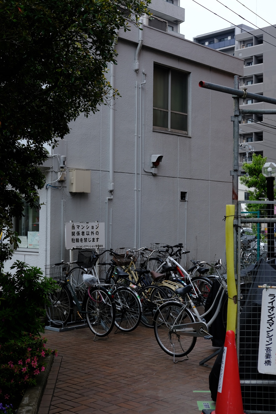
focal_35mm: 53
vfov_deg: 37.5
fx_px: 609
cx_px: 138
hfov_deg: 25.5
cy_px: 207
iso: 400
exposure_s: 1/250
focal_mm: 35
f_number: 5.6
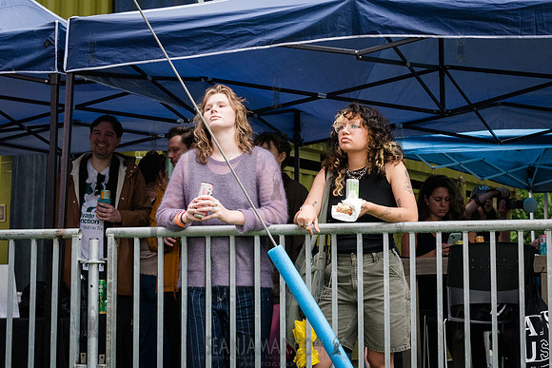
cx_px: 295
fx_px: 1200
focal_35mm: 78
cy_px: 195
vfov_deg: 17.4
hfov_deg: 25.9
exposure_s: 1/200
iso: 3200
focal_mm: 55
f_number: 4.5
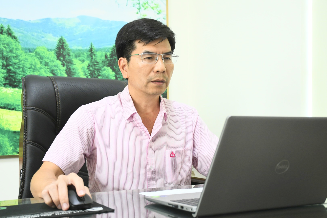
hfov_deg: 38.9
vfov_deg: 26.5
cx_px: 164
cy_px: 109
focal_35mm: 51
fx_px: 463
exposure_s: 1/60
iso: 1600
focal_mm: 34
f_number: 5.6
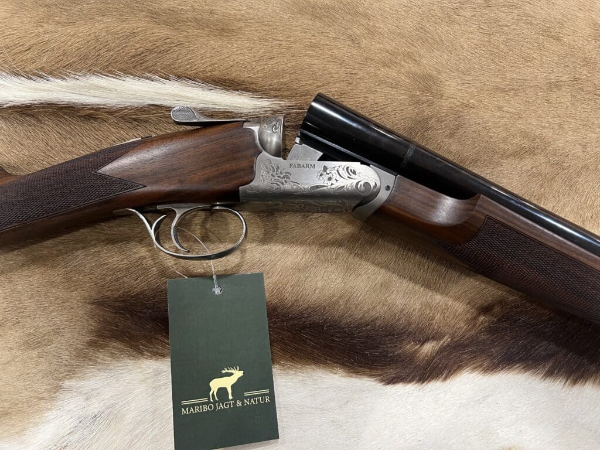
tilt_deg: -76.1
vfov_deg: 53.1
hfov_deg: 67.3
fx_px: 451
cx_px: 300
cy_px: 225
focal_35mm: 26
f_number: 1.5
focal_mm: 5.7
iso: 125
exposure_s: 1/60
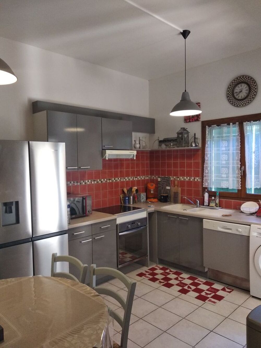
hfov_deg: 53.1
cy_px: 174
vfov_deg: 67.3
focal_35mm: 26
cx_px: 130
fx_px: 261
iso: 800
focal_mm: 3.81
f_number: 2.2
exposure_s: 1/25
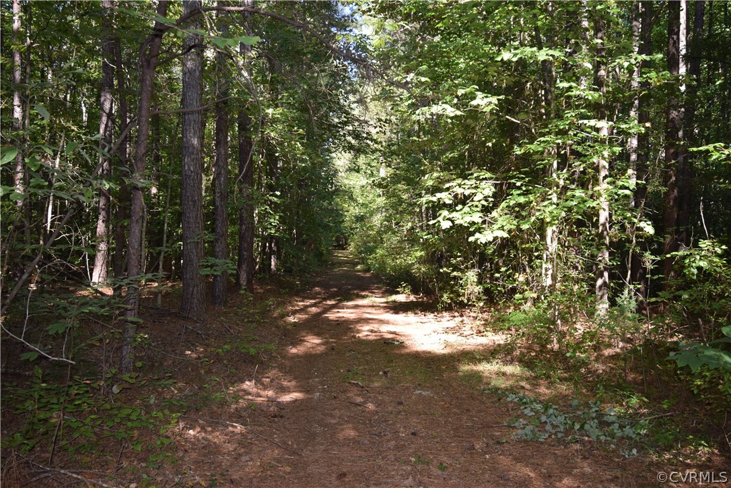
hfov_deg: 61.9
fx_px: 609
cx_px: 366
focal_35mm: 30
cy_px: 244
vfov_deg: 43.6
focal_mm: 20
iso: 400
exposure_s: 1/125
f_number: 5.6
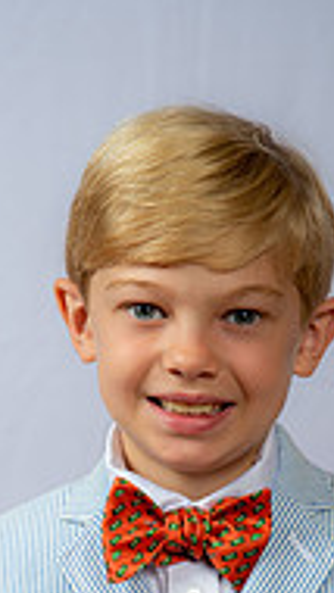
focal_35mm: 198
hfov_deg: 6.1
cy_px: 546
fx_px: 3115
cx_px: 204
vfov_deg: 10.8
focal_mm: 80
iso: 250
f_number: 6.3
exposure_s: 1/200
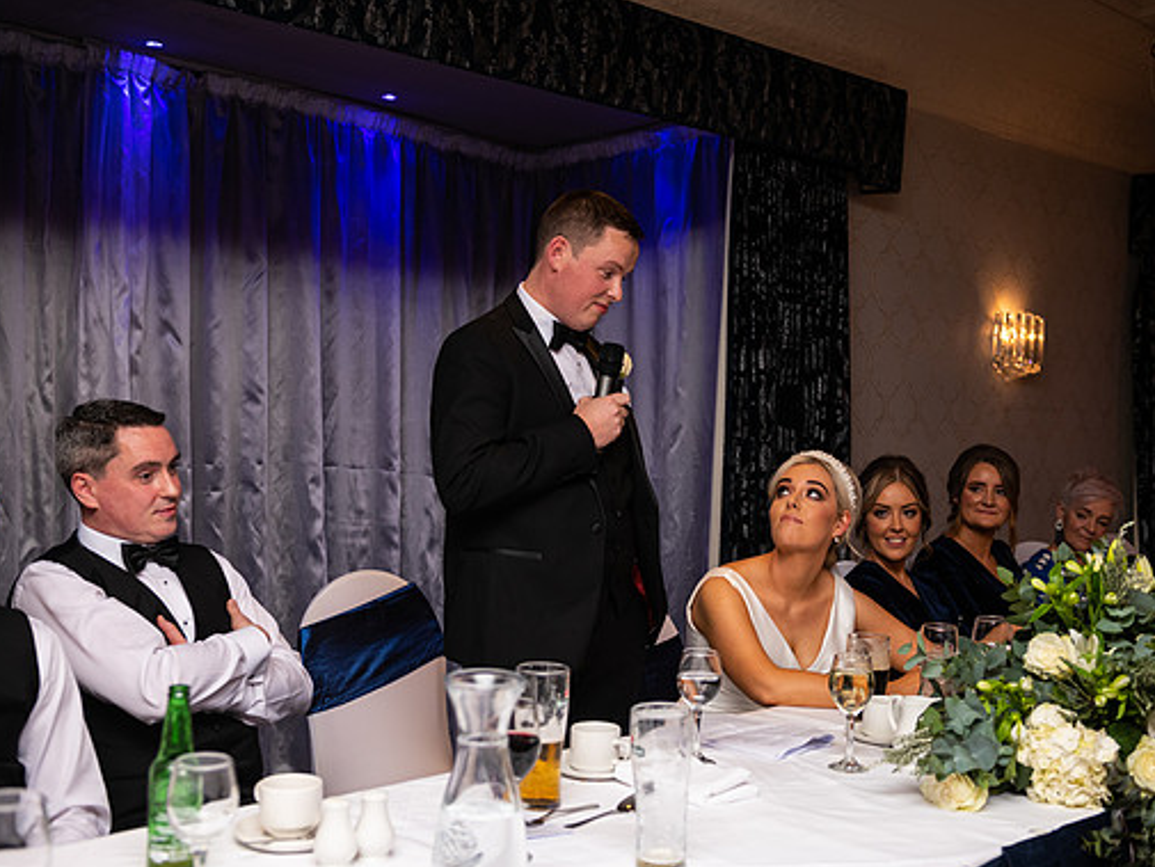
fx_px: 1402
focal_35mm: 42
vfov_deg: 34.4
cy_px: 440
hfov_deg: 44.8
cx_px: 595
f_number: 3.5
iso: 640
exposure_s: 1/160
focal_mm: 38
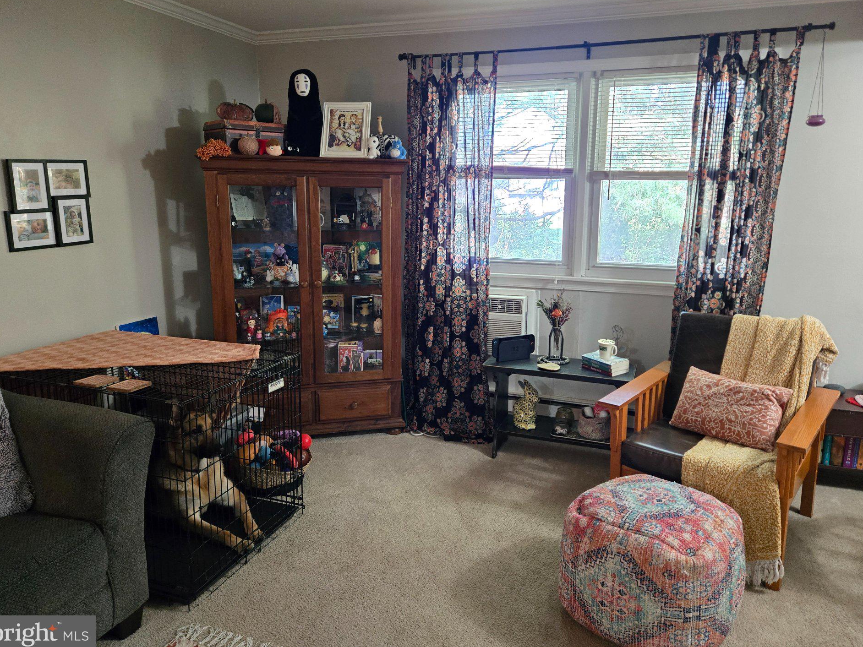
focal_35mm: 25
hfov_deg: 69.4
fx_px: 623
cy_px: 301
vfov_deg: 54.8
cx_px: 451
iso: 1000
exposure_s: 1/60
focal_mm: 5.4
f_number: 1.8
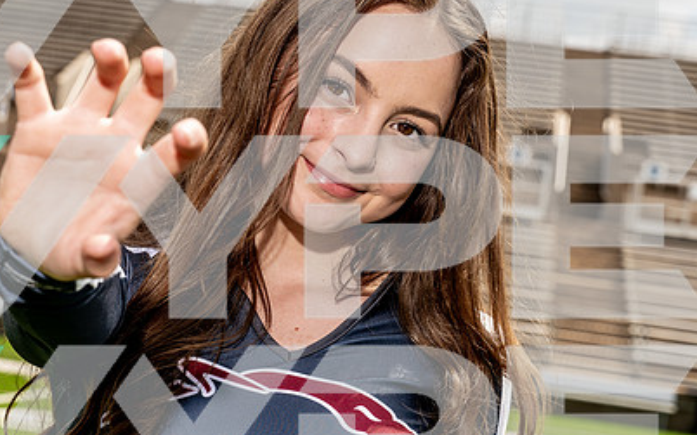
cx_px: 270
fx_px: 1956
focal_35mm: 103
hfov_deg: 20.2
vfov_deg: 12.7
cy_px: 228
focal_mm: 70
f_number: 8
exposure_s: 1/250
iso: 100
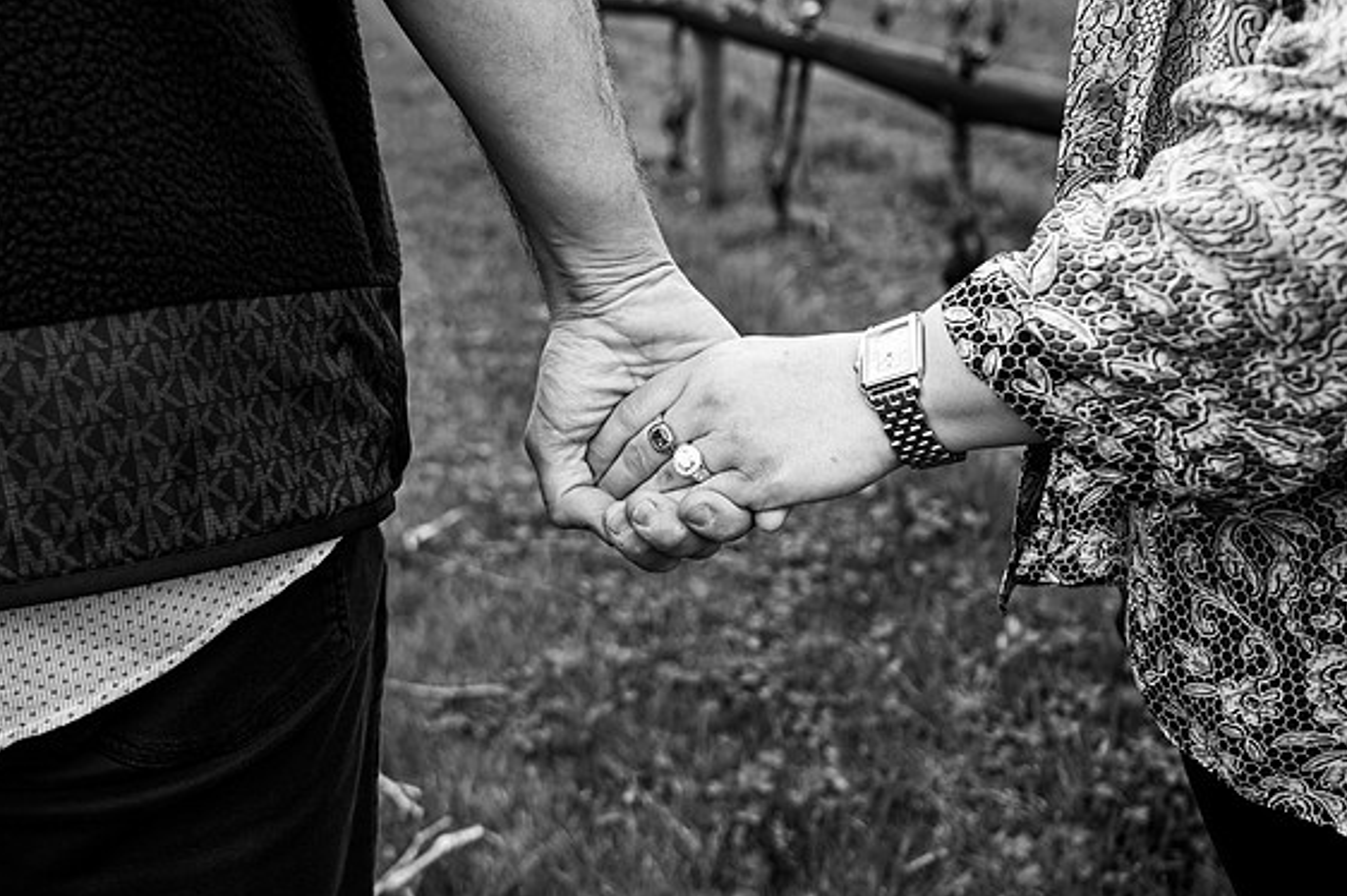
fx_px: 1608
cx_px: 538
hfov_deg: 45.2
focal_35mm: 43
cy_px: 446
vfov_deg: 31.2
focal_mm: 34.5
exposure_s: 1/250
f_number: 4.5
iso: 64
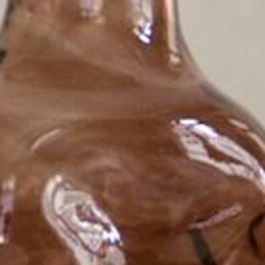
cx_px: -69
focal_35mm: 661
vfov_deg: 2.7
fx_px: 5725
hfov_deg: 2.6
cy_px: 214
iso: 200
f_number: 3.9
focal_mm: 48
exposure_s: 1/200
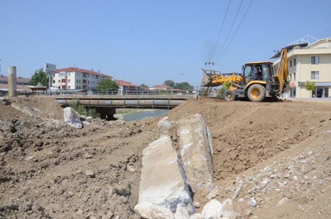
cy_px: 110
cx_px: 166
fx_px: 248
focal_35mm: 27
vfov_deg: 47.7
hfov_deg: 67.5
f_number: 22
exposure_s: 1/250
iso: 1000
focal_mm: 18
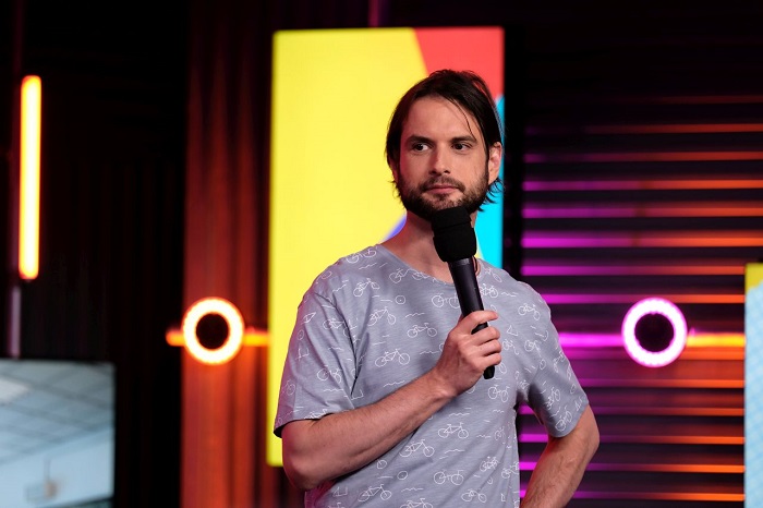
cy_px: 254
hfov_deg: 9.8
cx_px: 382
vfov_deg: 6.5
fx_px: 4449
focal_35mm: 210
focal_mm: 140
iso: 1000
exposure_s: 1/125
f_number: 3.2
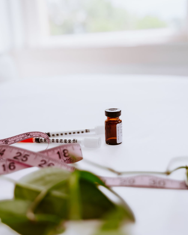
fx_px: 243
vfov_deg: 51.4
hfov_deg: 42.2
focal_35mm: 35
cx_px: 94
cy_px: 106
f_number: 2.8
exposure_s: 1/1250
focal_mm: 30.5
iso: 250
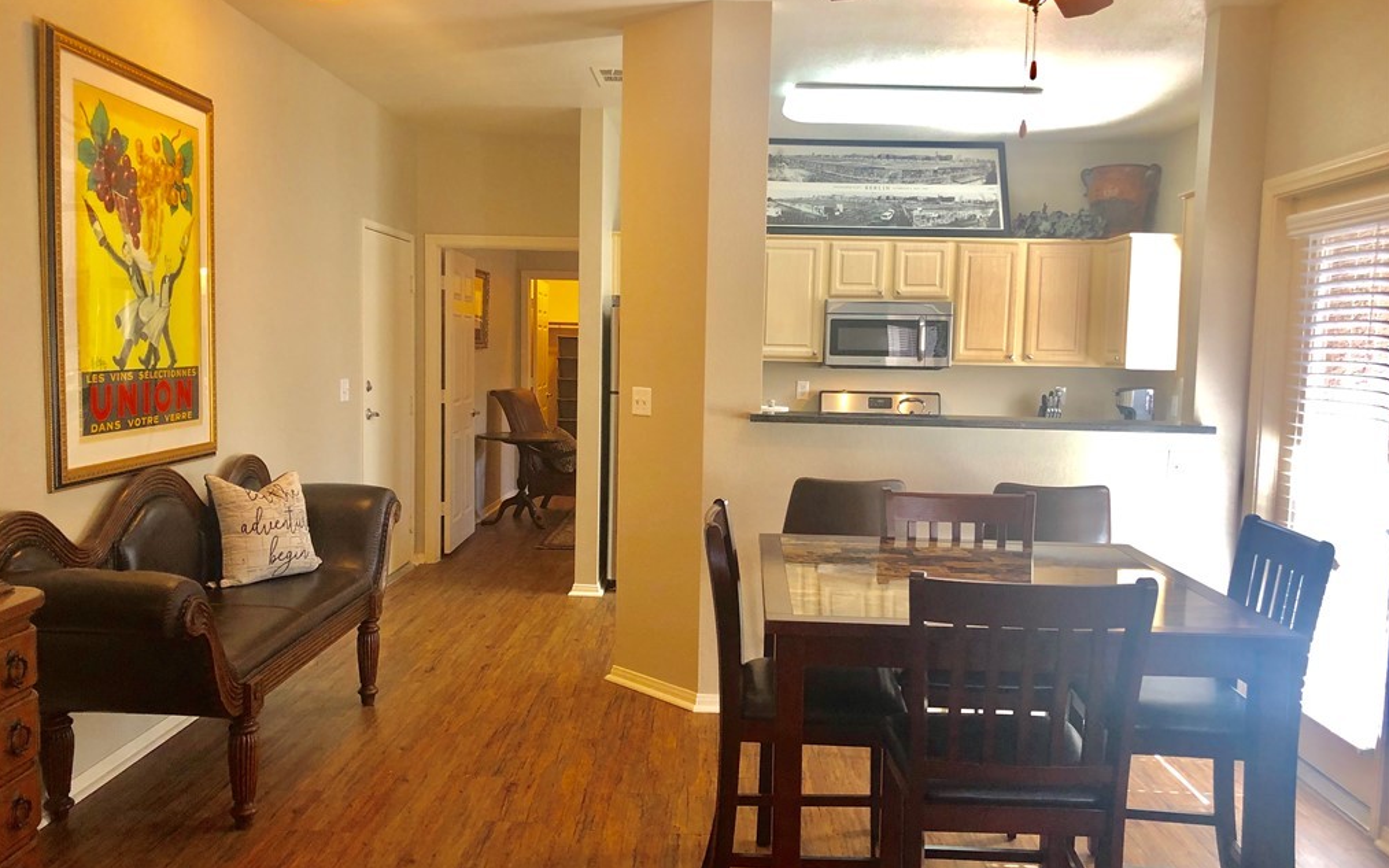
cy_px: 453
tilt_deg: -6.0
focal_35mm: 30
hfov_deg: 62.9
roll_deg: -1.8
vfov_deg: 41.8
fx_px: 1136
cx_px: 694
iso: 50
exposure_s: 1/15
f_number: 1.8
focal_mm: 3.99
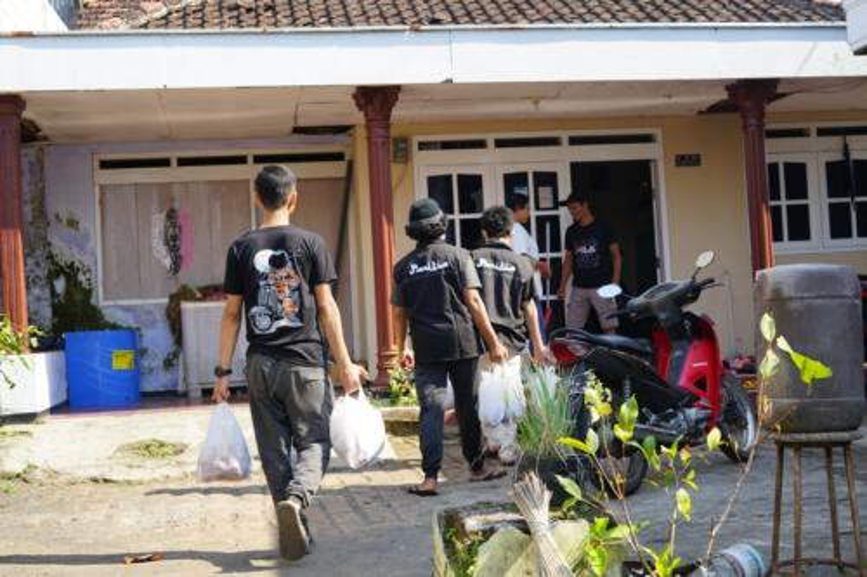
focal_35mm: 50
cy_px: 288
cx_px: 434
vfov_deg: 27.0
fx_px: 1204
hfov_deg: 39.6
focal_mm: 50
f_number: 7.1
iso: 100
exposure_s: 1/100
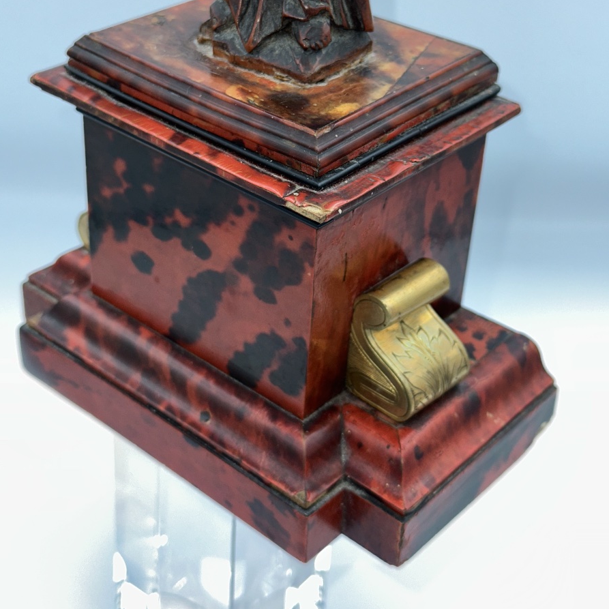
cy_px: 209
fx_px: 1135
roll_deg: -4.6
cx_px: 304
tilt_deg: -31.0
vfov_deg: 29.9
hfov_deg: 30.0
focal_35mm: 57
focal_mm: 6.86
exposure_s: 1/204
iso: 40
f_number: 1.78
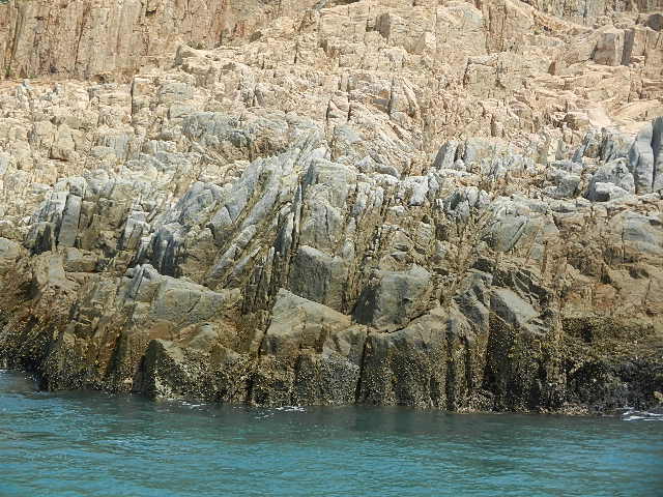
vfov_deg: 14.0
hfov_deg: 18.5
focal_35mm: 106
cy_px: 248
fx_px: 2030
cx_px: 332
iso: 160
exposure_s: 1/800
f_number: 5
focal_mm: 19.1
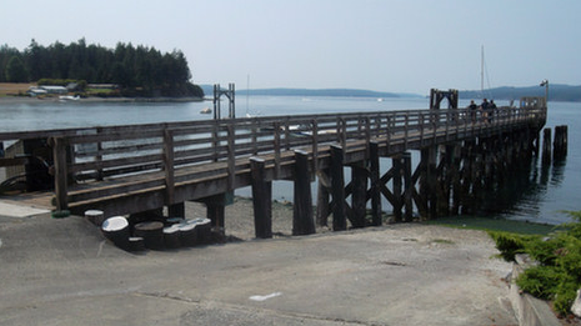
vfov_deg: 32.8
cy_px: 164
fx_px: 554
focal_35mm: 36
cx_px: 286
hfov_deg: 55.3
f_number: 3.7
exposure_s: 1/950
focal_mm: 5.7
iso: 80
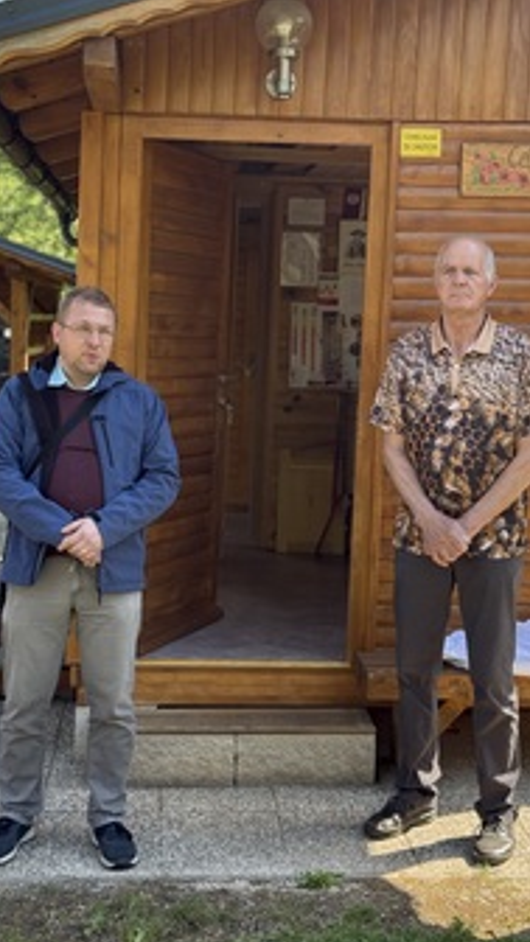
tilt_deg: -5.0
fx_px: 1399
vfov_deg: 37.2
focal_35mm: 56
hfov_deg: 21.4
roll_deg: -1.4
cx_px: 258
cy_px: 457
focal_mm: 6.76
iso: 80
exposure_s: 1/794
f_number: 1.78
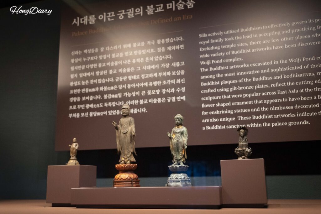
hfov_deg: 49.5
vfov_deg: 34.2
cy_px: 107
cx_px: 160
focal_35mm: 39
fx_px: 348
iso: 10000
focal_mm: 39
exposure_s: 1/160
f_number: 5
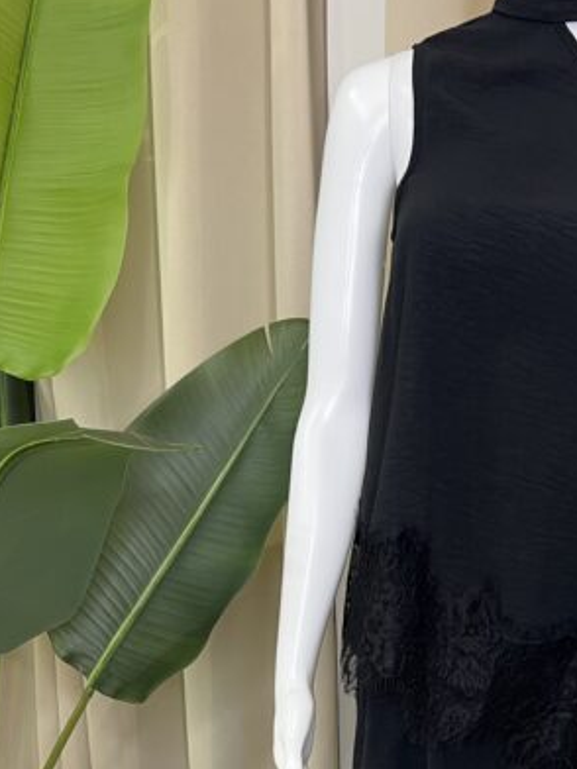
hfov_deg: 26.6
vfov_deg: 33.5
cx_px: 518
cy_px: 742
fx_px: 1178
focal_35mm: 53
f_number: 1.5
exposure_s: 1/60
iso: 80
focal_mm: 5.7
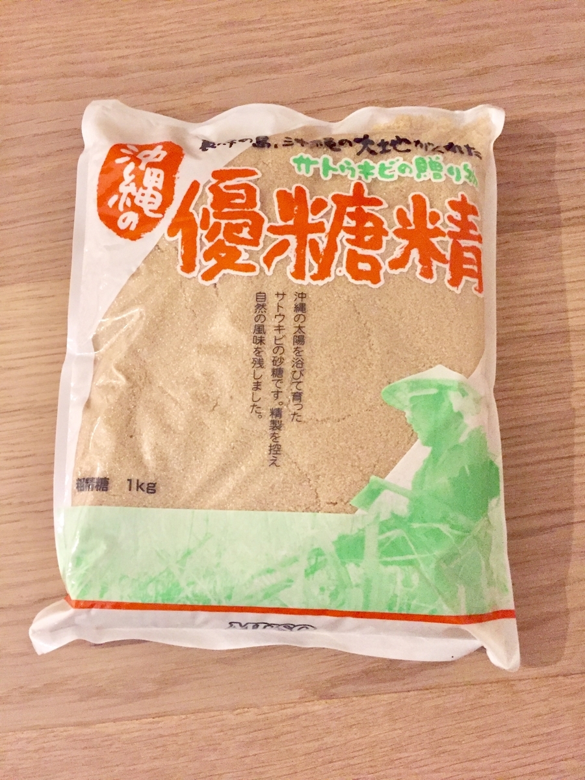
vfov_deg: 61.7
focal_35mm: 29
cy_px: 390
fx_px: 653
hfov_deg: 48.2
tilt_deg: -76.9
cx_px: 292
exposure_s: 1/15
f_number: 2.2
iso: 320
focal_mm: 4.15
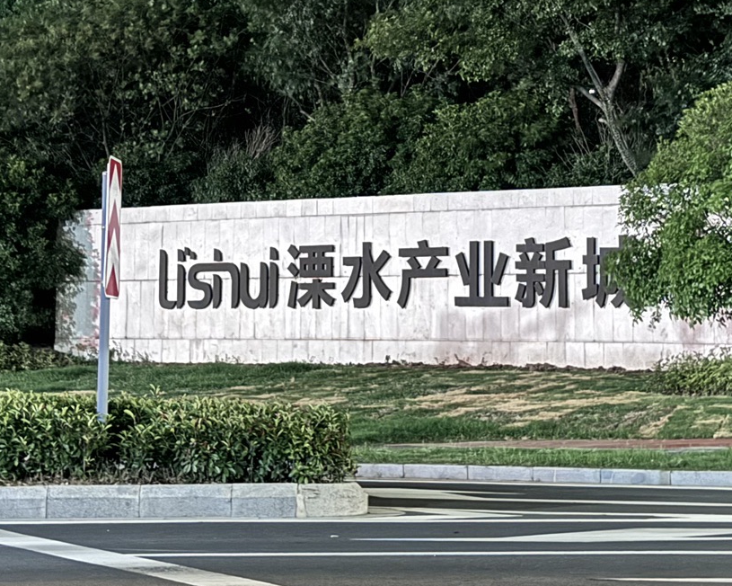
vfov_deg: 13.2
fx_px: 2491
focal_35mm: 115
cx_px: 392
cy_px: 1
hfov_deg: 16.7
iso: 500
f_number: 1.78
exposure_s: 1/5
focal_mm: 6.76
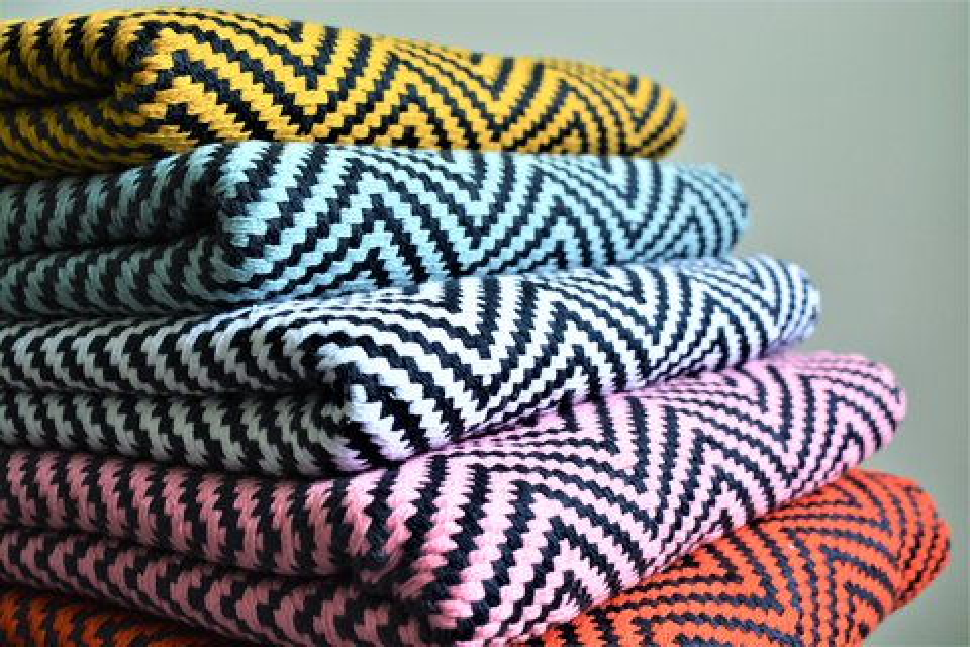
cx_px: 485
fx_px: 1414
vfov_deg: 25.8
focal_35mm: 52
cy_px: 324
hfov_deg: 37.9
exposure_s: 1/15
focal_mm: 35
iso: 800
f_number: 6.3
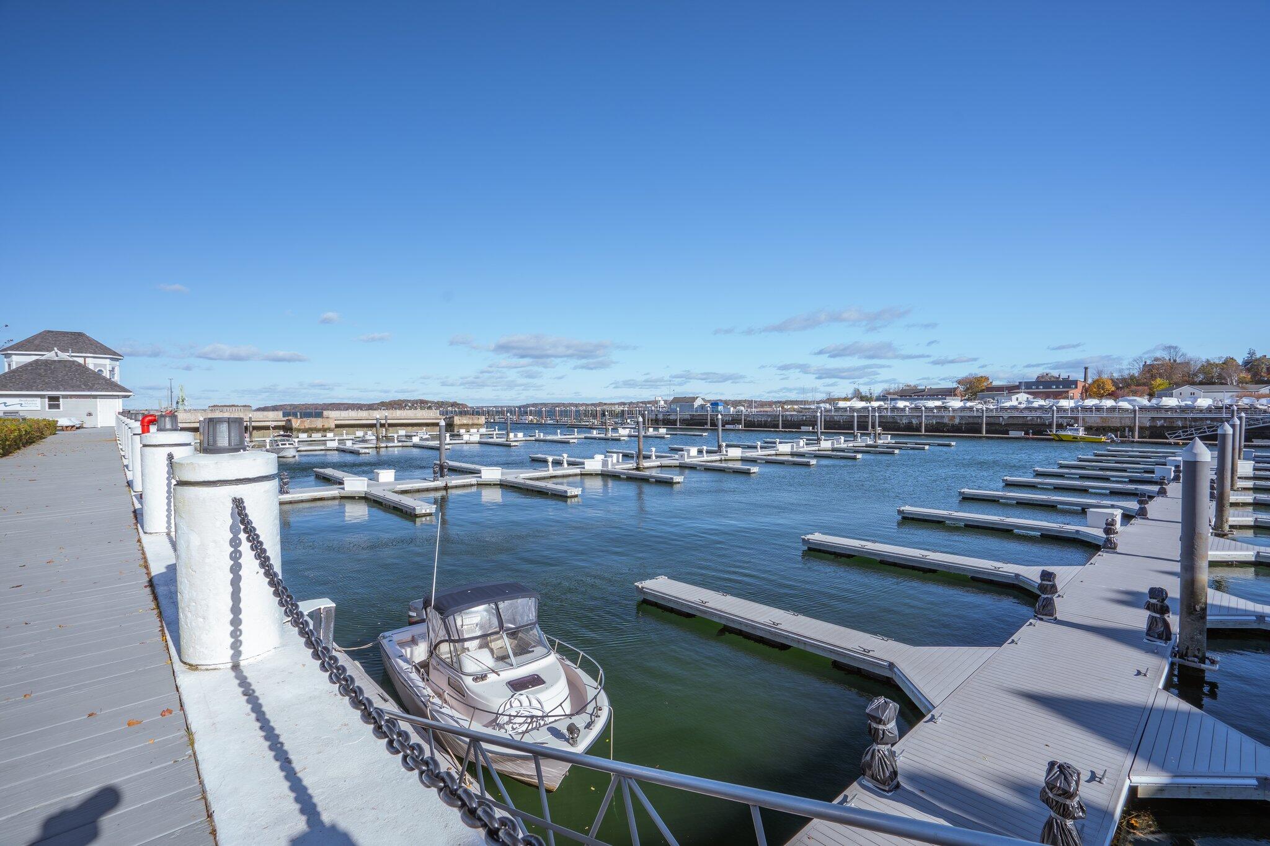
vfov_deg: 73.7
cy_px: 423
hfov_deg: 96.7
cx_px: 635
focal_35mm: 16
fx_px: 564
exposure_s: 1/40
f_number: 9
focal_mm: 16
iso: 50
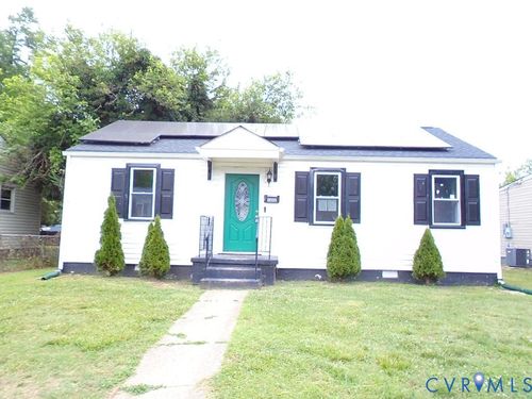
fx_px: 400
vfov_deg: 53.1
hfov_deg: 67.3
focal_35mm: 26
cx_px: 266
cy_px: 200
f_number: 3.2
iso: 400
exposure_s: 1/200
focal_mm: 4.6
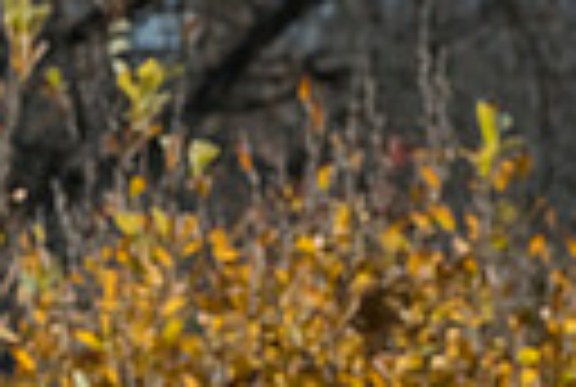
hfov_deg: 5.3
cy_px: 781
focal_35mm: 389
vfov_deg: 3.5
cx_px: -162
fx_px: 6239
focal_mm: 86
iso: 400
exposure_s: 1/640
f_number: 10
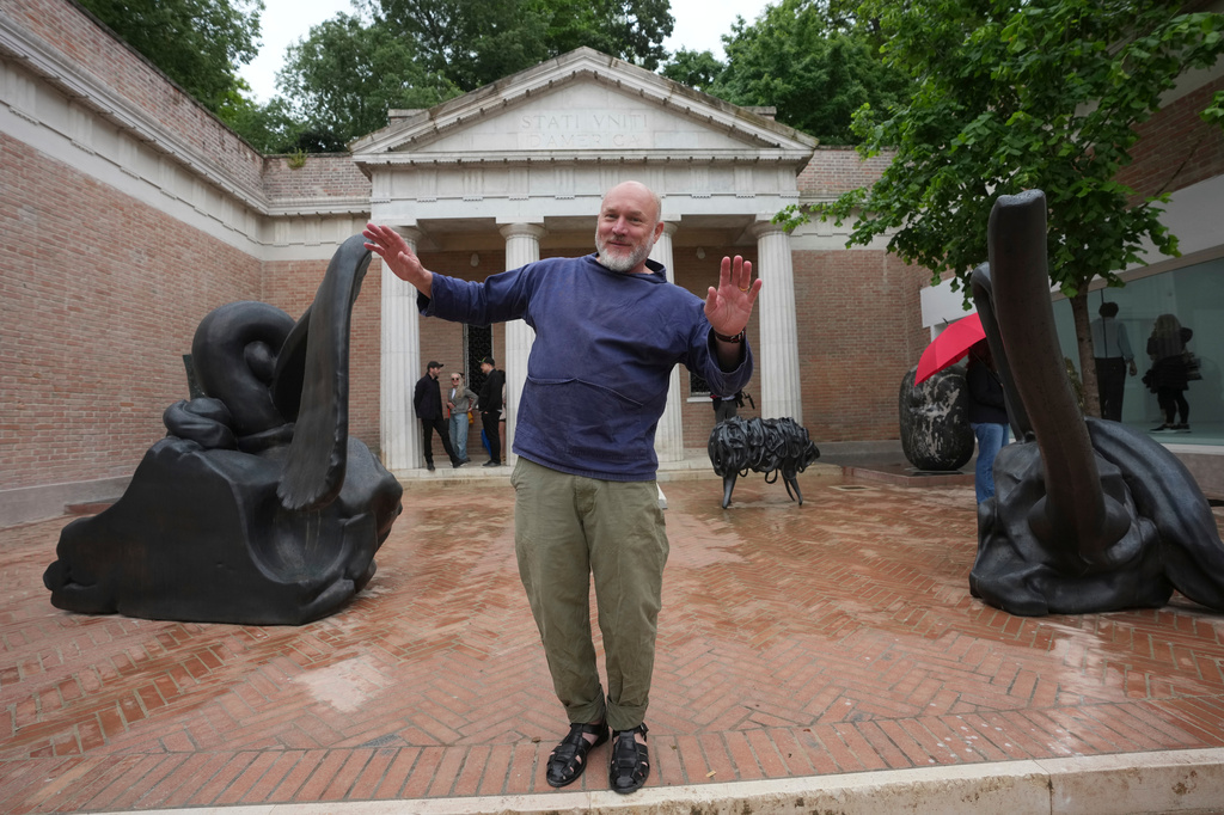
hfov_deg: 93.3
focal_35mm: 17
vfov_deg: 70.4
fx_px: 578
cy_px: 408
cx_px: 612
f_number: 4.5
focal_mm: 17
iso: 800
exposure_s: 1/500
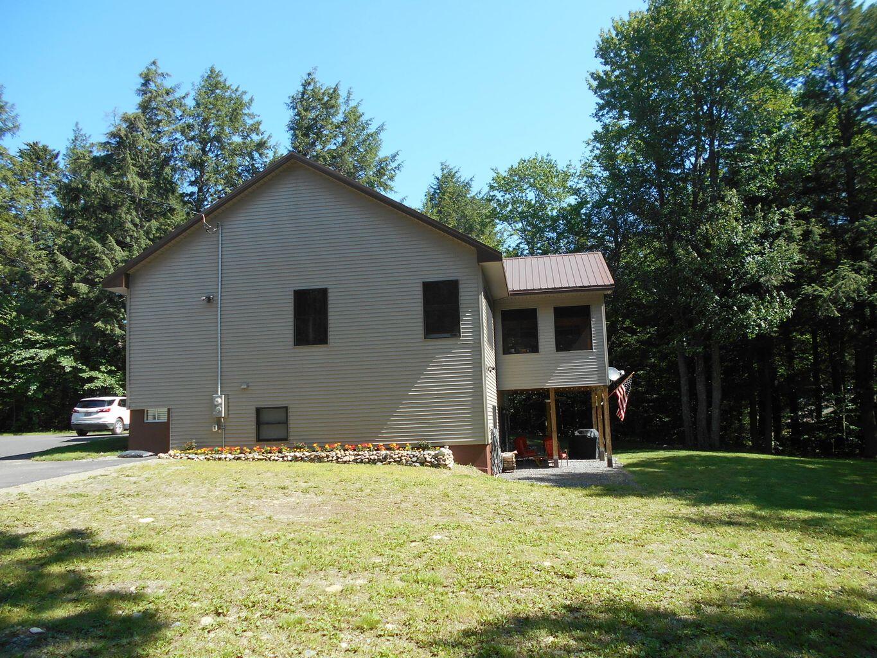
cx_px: 438
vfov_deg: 53.1
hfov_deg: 67.3
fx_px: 659
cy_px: 329
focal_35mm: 26
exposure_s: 1/400
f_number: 3.2
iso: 80
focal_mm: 4.6
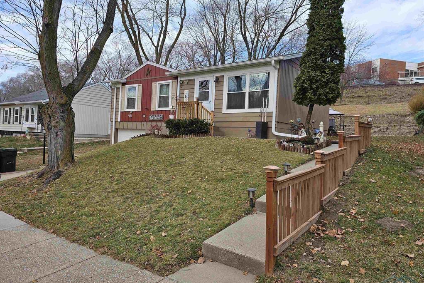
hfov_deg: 73.8
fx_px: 283
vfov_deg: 53.1
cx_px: 212
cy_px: 137
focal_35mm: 24
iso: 10
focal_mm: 6.3
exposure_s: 1/258
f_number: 1.7
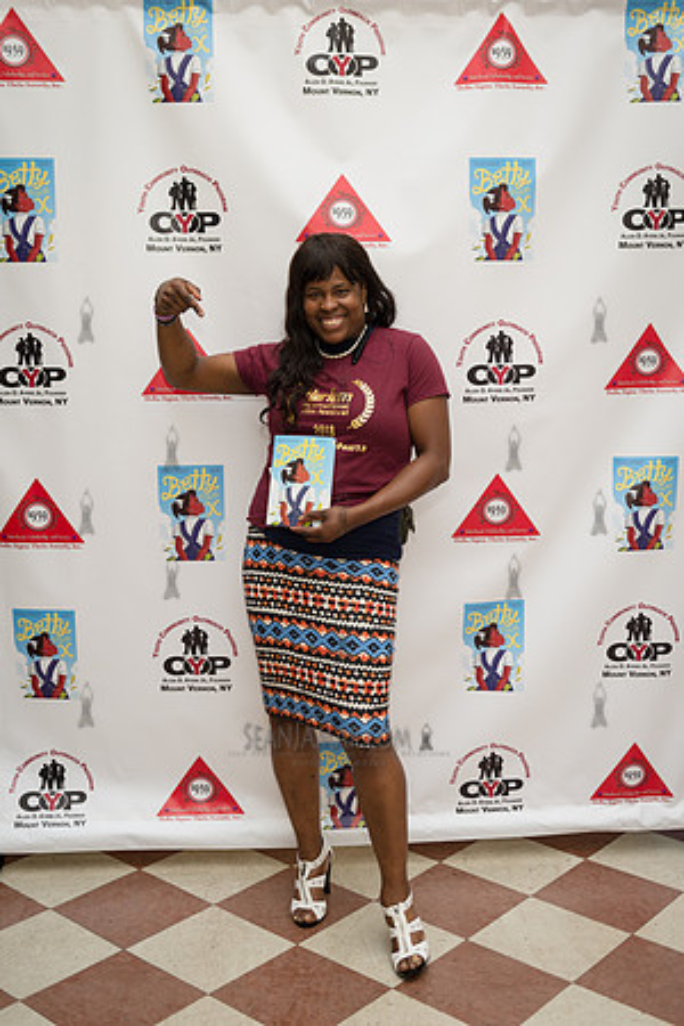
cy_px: 513
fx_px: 1140
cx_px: 342
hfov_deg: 33.4
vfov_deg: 48.5
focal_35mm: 40
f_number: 4
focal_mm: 40
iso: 640
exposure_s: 1/500
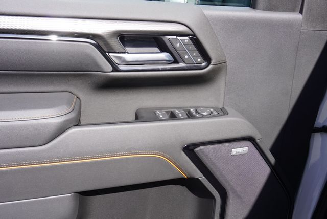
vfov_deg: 38.4
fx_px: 314
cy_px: 110
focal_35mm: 34
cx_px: 164
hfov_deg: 55.1
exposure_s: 1/100
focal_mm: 23
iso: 100
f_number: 6.3
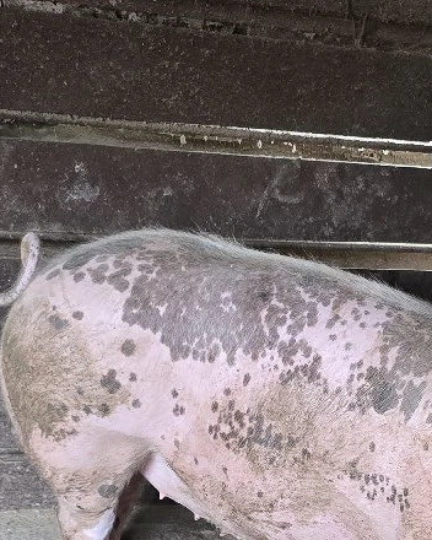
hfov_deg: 21.8
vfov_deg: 26.8
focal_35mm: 68
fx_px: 1087
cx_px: 410
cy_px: 504
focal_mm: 6.3
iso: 500
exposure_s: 1/101
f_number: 1.7
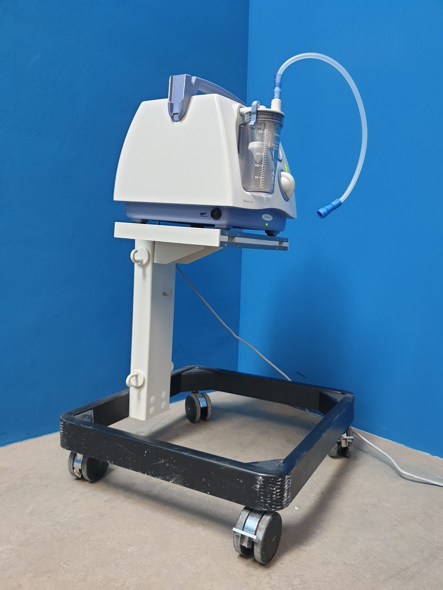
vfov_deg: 67.3
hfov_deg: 53.1
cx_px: 222
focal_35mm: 26
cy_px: 295
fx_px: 444
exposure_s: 1/50
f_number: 1.5
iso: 250
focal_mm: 4.3
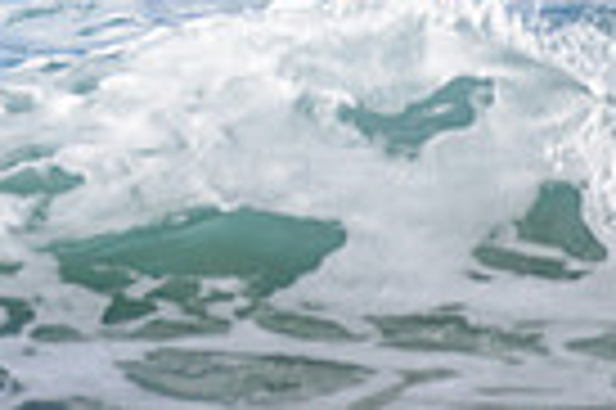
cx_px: -544
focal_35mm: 2121
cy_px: -457
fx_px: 36249
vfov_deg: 0.6
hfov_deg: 1.0
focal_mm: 500
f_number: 5.6
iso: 200
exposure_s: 1/2000
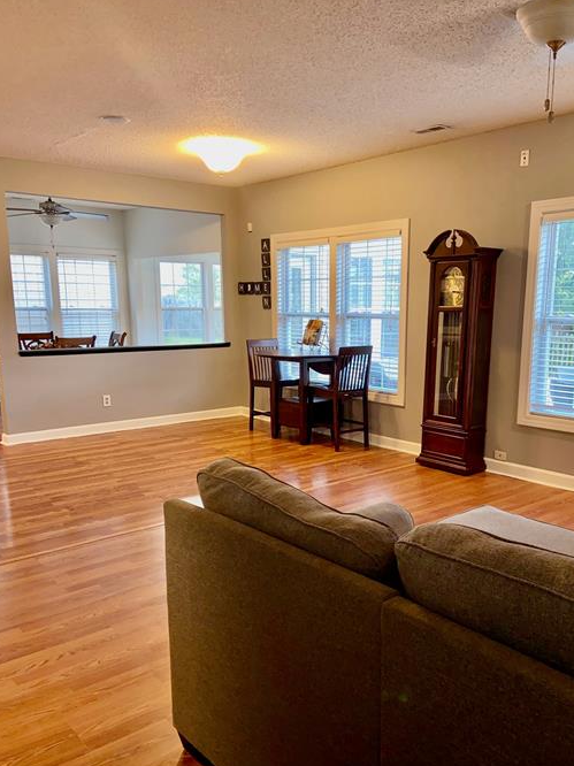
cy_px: 430
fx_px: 664
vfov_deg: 59.8
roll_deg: -0.1
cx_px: 307
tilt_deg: -10.9
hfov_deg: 46.7
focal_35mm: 30
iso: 50
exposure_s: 1/15
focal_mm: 4.25
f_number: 1.8
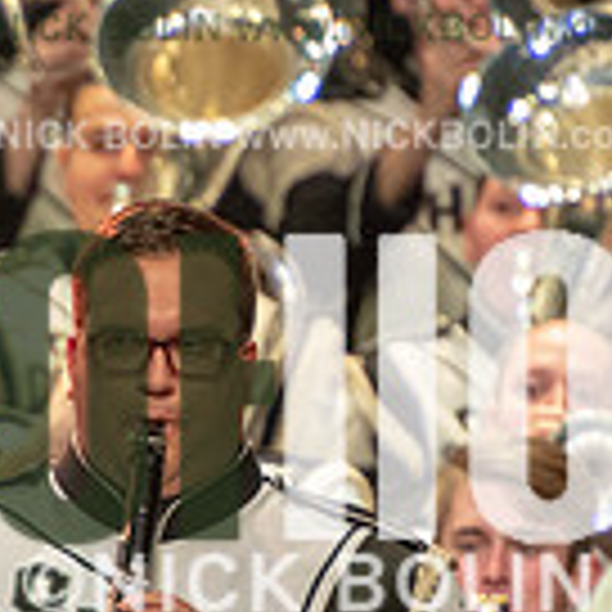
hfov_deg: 1.2
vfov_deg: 1.2
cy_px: 446
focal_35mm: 1445
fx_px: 28903
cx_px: 306
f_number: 5.6
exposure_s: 1/250
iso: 8000
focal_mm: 400
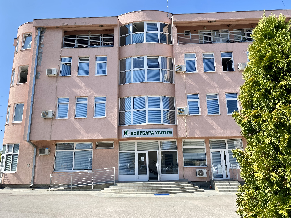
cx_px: 146
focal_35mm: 26
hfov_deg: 67.3
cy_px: 109
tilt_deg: +13.1
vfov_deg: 53.1
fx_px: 219
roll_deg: -0.1
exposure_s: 1/1808
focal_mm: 4.25
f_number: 1.8
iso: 32
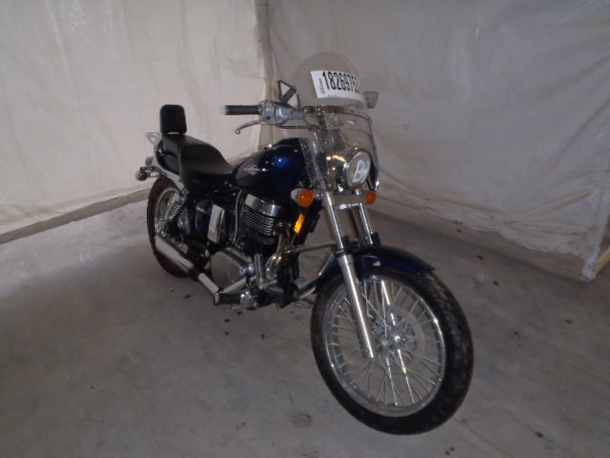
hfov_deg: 63.4
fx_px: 493
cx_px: 305
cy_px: 229
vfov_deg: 49.7
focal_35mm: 28
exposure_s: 1/30
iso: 125
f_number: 3.5
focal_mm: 5
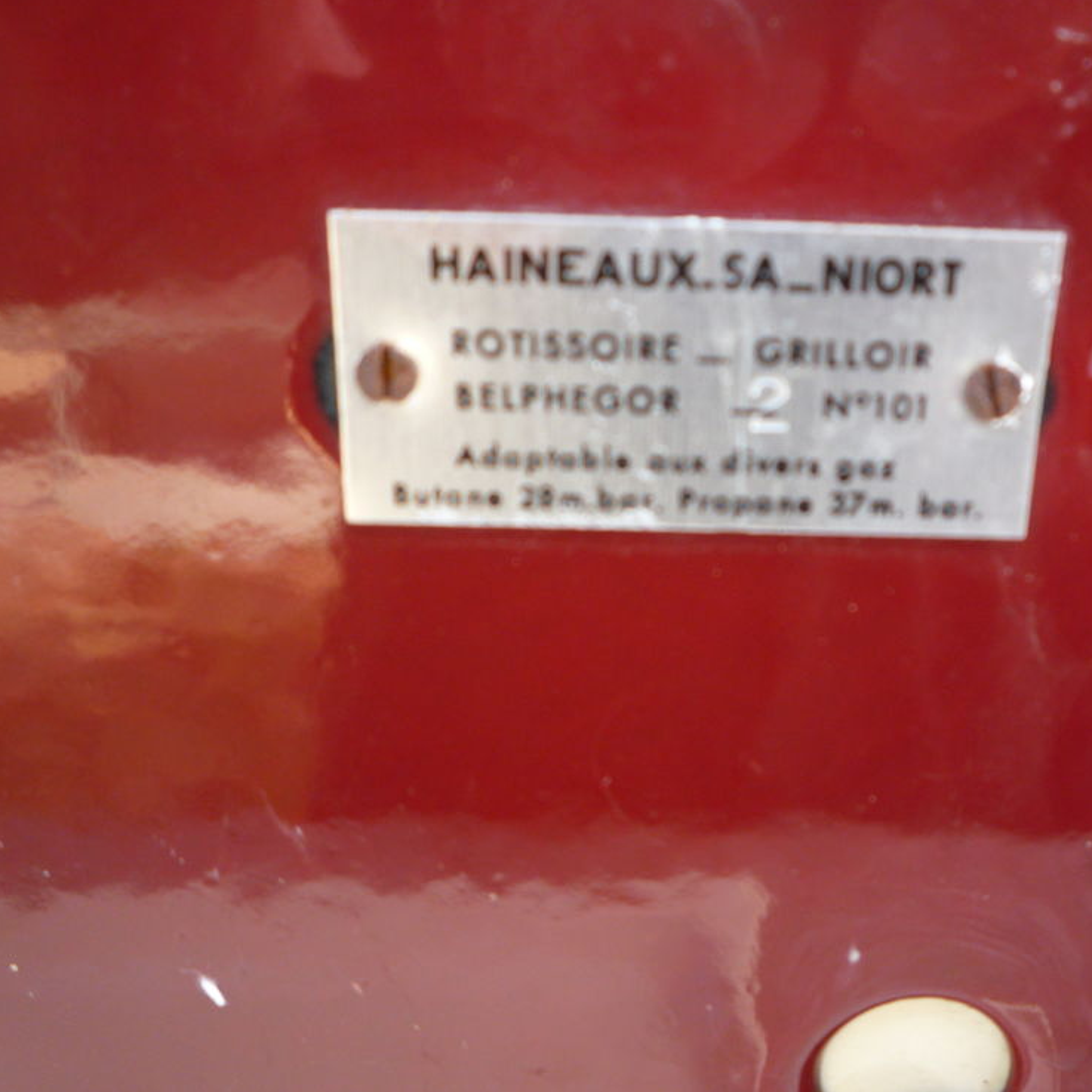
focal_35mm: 36
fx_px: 1285
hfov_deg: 45.6
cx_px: 688
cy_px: 538
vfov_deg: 46.0
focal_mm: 5.2
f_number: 3.3
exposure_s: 1/30
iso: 160
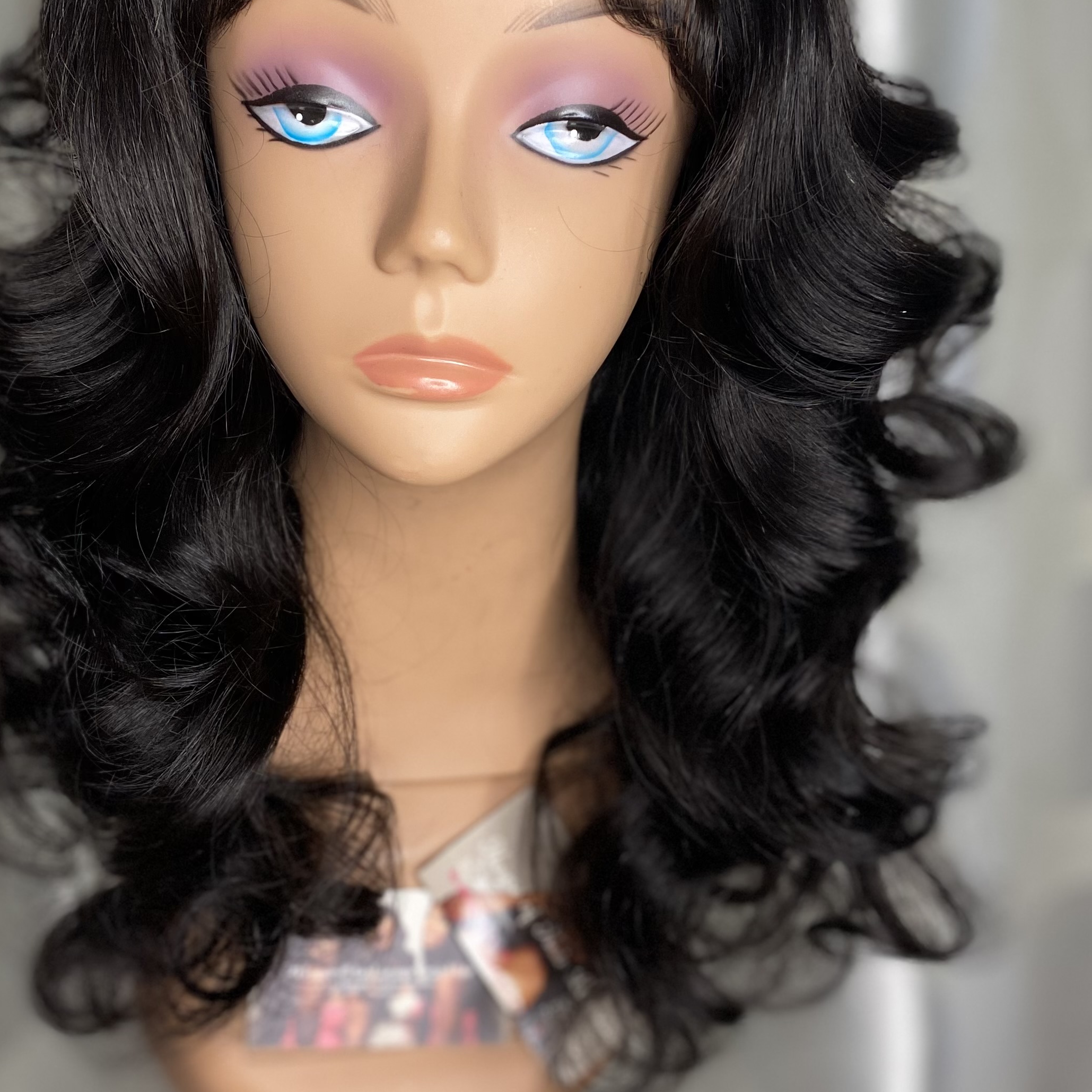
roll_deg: +1.0
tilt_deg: -10.7
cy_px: 481
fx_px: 1606
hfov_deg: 37.5
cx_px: 511
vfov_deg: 37.5
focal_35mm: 45
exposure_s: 1/120
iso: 100
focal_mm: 4.25
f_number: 1.8
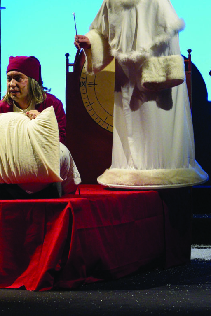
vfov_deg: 8.2
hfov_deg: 5.5
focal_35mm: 250
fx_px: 2198
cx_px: 70
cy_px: 163
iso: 1600
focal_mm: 75
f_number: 5.6
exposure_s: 1/160
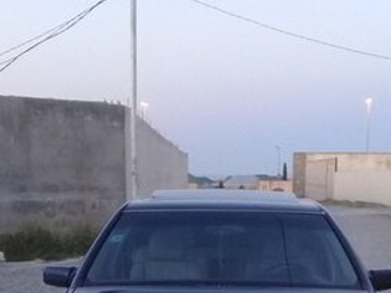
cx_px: 231
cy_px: 339
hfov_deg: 25.3
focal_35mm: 77
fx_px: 869
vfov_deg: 18.3
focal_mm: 3.3
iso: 125
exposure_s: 1/33
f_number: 2.2
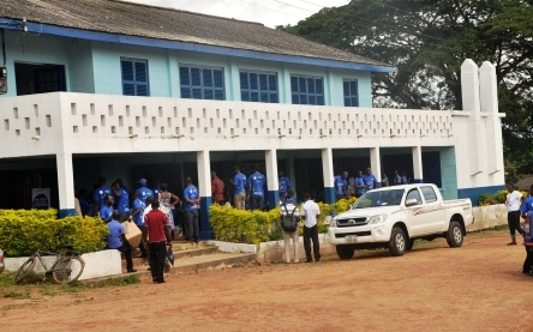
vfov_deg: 17.6
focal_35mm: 74
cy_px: 170
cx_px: 268
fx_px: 1074
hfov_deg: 27.9
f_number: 9
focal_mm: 48
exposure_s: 1/320
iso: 200
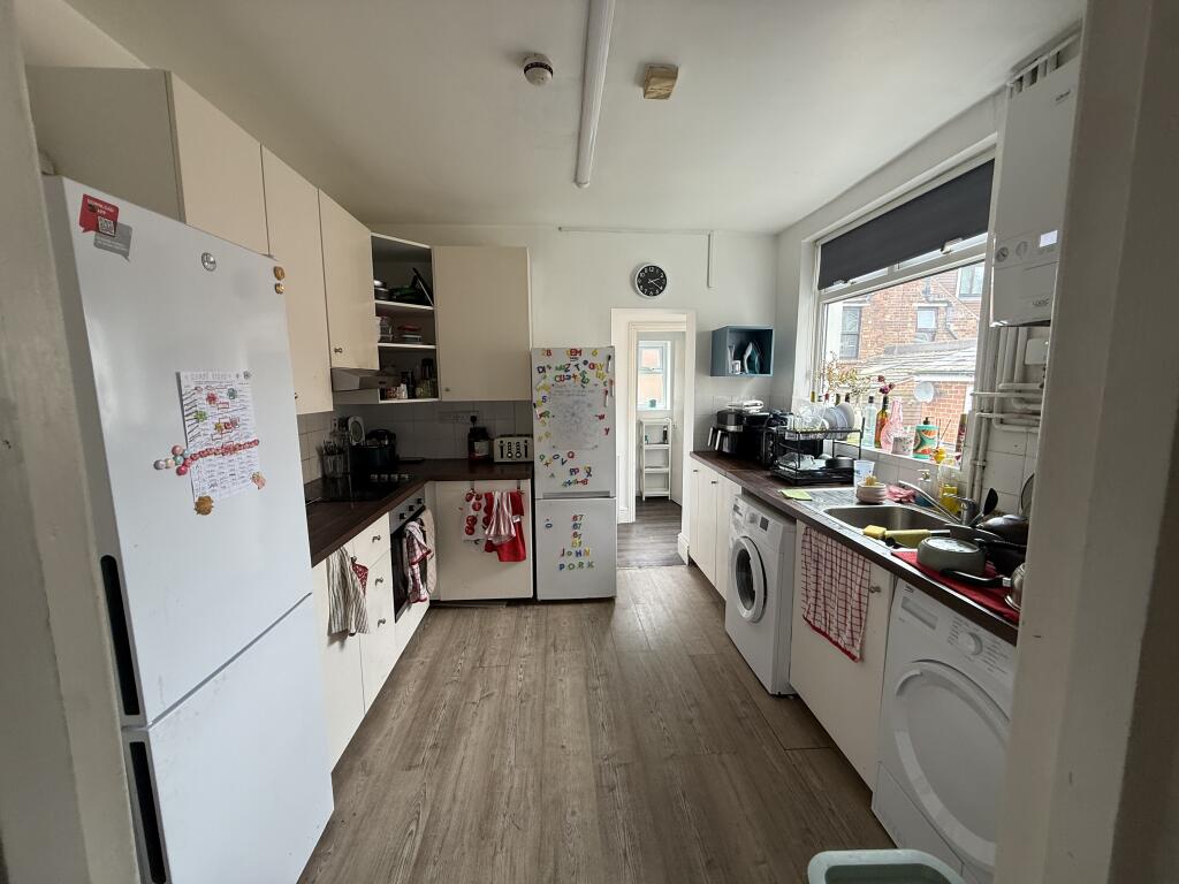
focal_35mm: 14
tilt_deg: -6.4
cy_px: 442
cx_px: 590
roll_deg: +0.0
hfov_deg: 102.1
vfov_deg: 85.7
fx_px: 477
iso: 100
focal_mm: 2.22
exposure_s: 1/99
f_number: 2.2
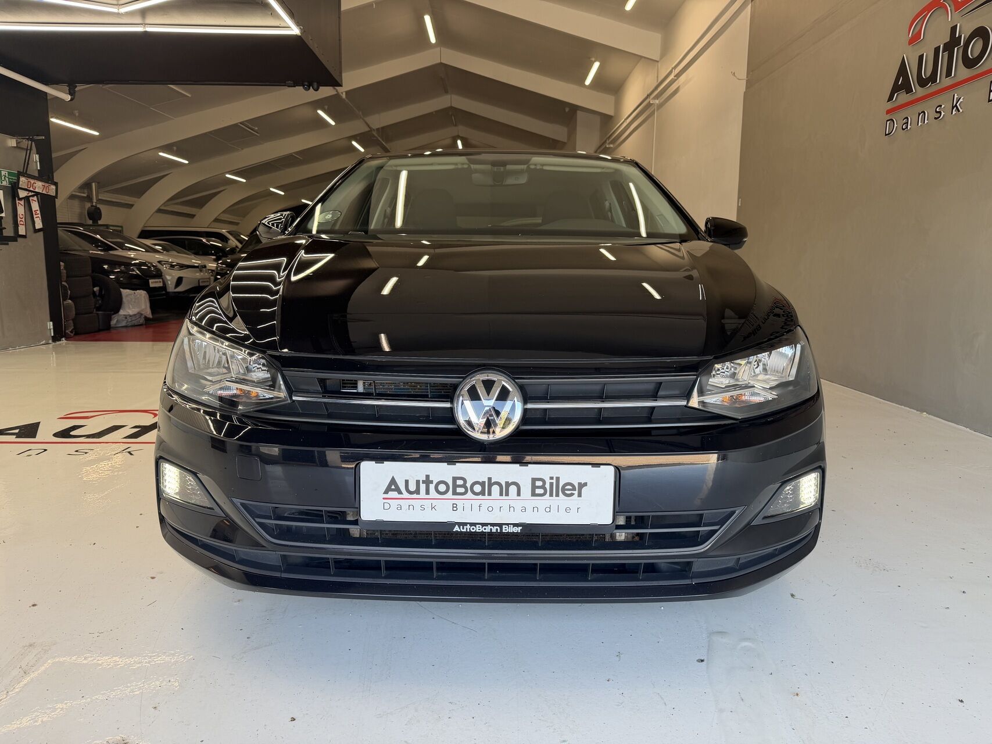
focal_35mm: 24
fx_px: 688
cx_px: 496
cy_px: 372
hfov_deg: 71.6
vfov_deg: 56.8
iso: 64
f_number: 1.78
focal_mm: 6.76
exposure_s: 1/100
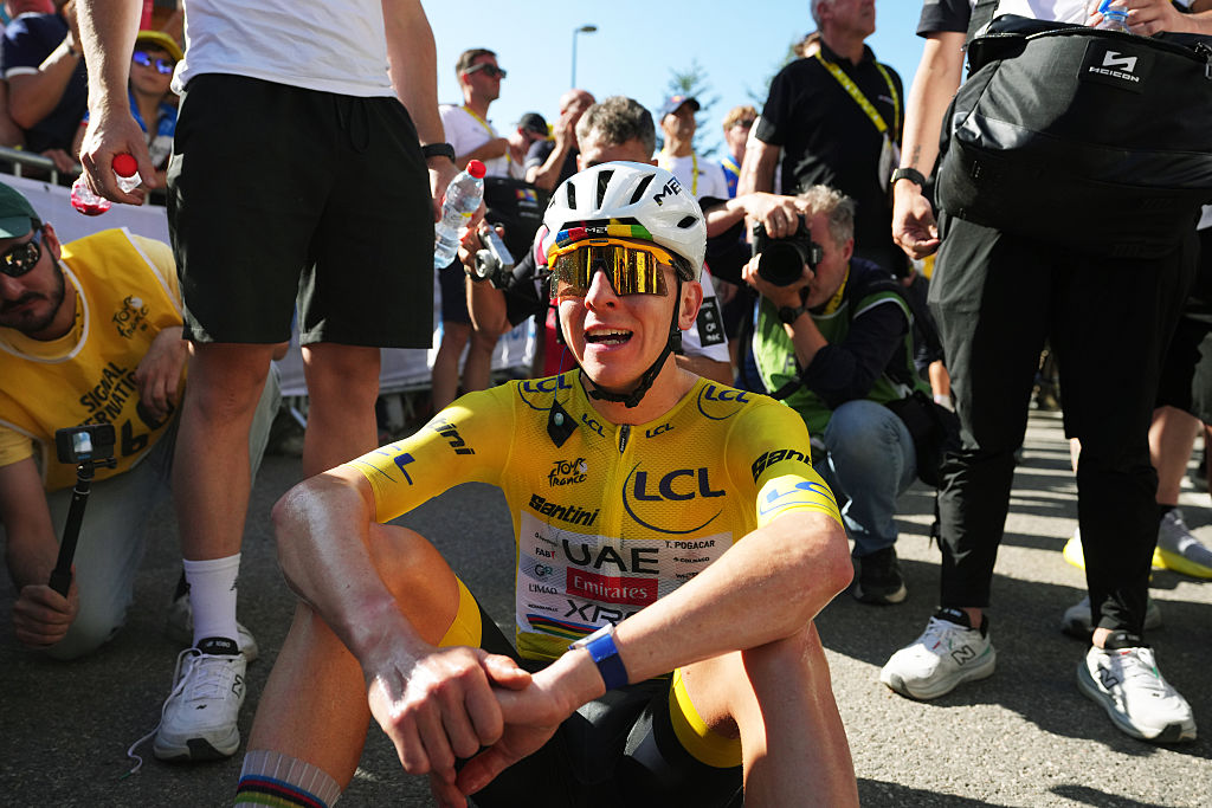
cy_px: 404
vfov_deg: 42.3
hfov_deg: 60.3
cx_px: 606
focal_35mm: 31
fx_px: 1044
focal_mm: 31
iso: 1000
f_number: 4
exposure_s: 1/5000
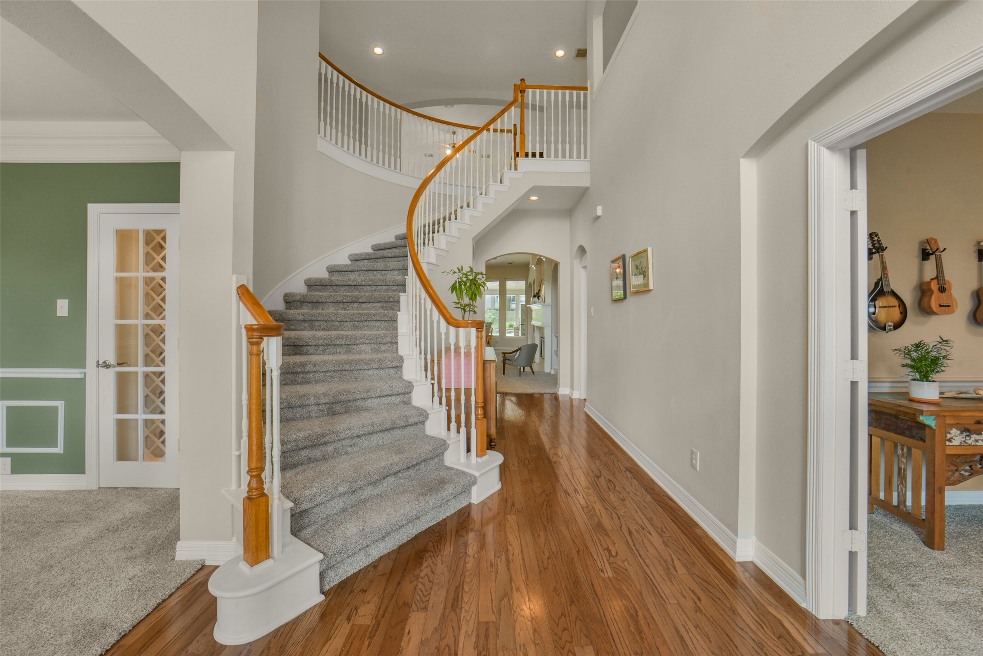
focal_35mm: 14
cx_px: 492
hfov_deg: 104.2
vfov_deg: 81.2
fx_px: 382
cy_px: 328
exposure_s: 1/20
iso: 500
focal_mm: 14
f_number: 11
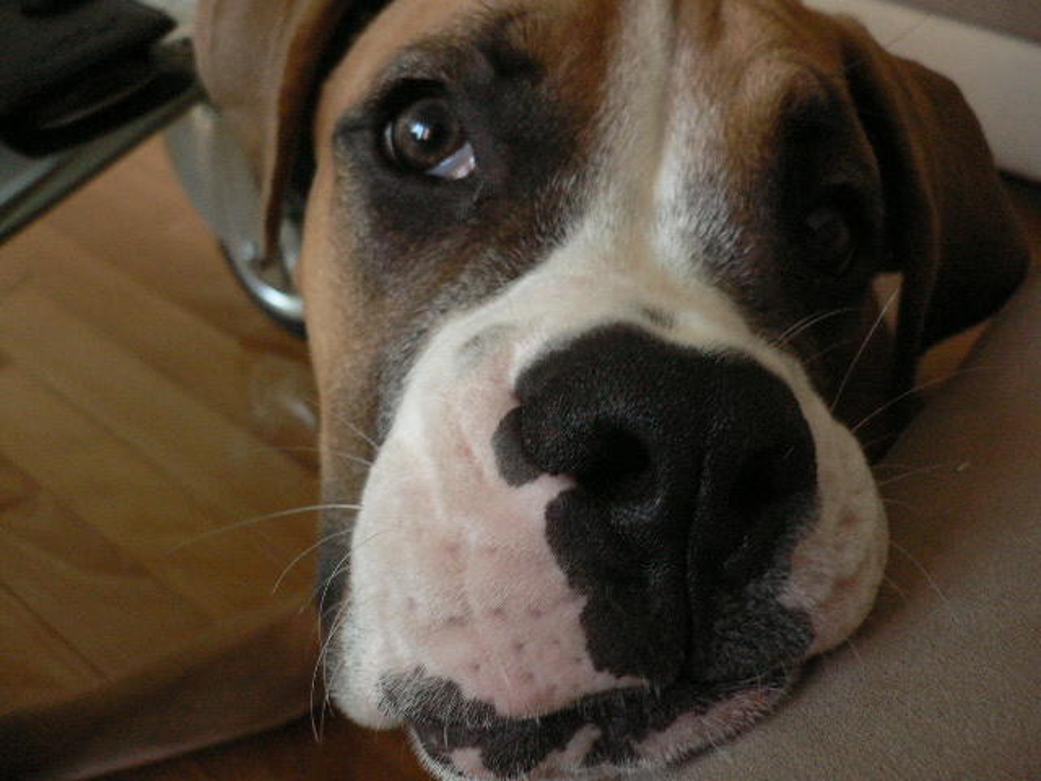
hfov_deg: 52.6
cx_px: 520
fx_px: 1053
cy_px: 390
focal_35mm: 35
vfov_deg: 40.7
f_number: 2.8
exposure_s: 1/25
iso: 200
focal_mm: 5.8
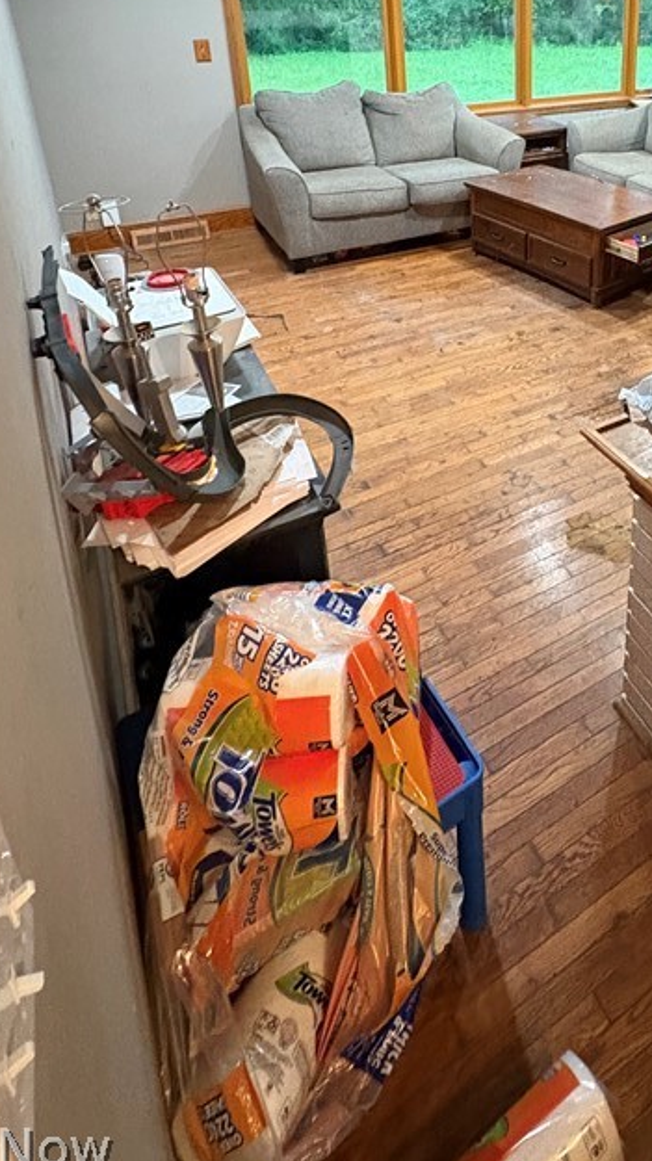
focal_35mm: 25
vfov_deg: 67.4
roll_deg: -1.0
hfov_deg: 42.7
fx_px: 769
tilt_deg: -21.2
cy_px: 240
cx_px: 568
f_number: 2.2
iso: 800
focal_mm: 2.22
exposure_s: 1/40
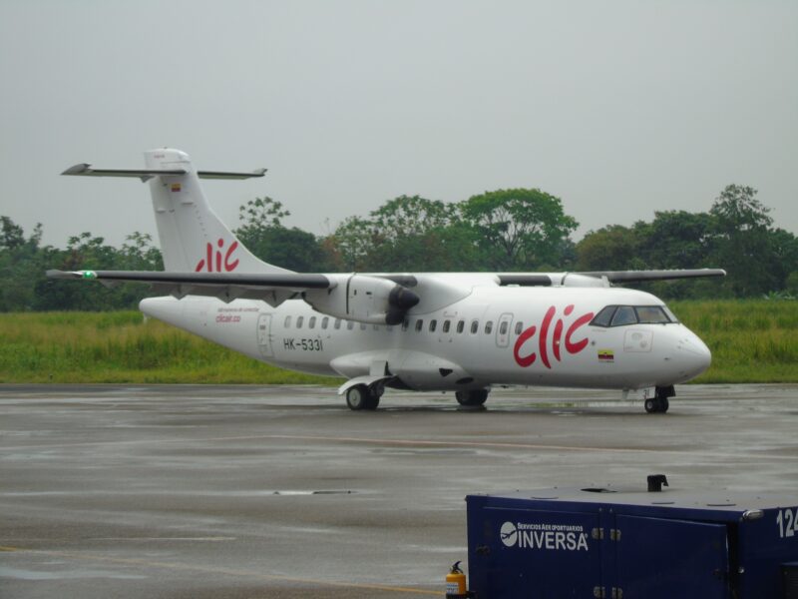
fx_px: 2859
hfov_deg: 15.9
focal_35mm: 124
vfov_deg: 12.0
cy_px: 300
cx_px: 399
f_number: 4.6
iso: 80
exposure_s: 1/200
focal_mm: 22
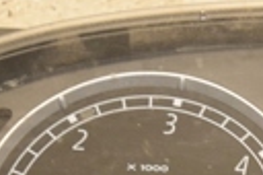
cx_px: 415
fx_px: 2619
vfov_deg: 3.8
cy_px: 214
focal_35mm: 359
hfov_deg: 5.7
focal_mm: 48
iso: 800
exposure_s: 1/200
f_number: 5.6
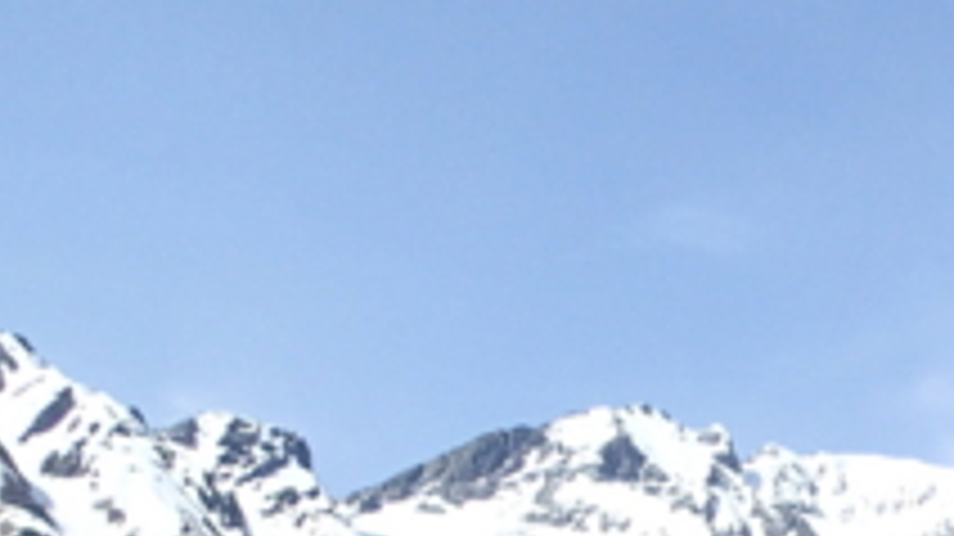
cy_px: 1248
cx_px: 1170
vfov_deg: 10.3
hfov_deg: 19.5
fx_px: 2604
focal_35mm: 103
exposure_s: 1/160
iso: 100
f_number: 8
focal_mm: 4.5
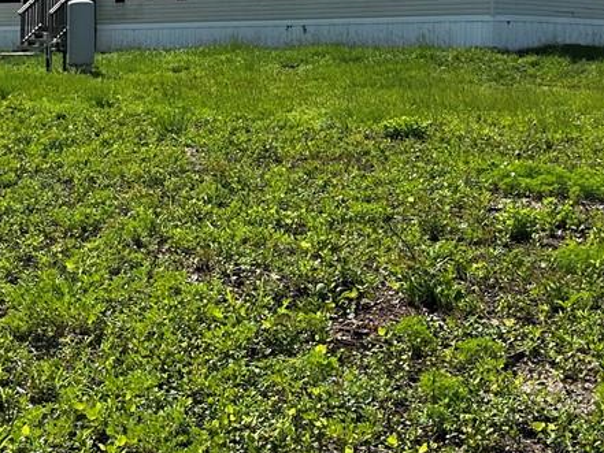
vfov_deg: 16.7
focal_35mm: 87
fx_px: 1518
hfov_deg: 22.5
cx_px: 230
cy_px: 41
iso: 80
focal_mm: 6.86
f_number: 1.78
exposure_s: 1/5263
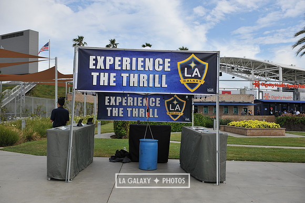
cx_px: 152
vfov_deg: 36.8
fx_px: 305
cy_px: 102
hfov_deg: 53.2
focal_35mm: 36
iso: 200
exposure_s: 1/1250
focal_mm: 36
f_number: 5
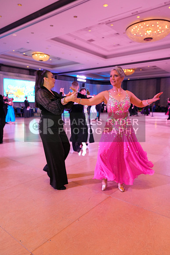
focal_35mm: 25
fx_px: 177
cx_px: 85
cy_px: 128
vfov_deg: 71.5
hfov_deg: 51.3
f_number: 4
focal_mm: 25
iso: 2000
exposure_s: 1/200
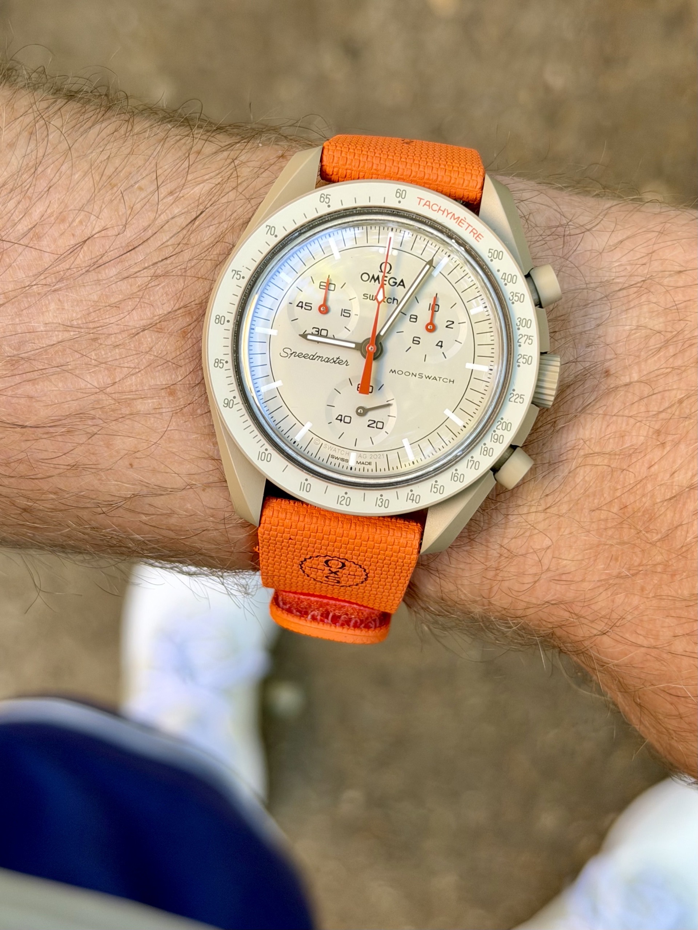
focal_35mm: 48
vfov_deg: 39.7
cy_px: 465
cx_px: 349
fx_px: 1291
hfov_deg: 30.3
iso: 64
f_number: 1.78
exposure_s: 1/121
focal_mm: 6.76
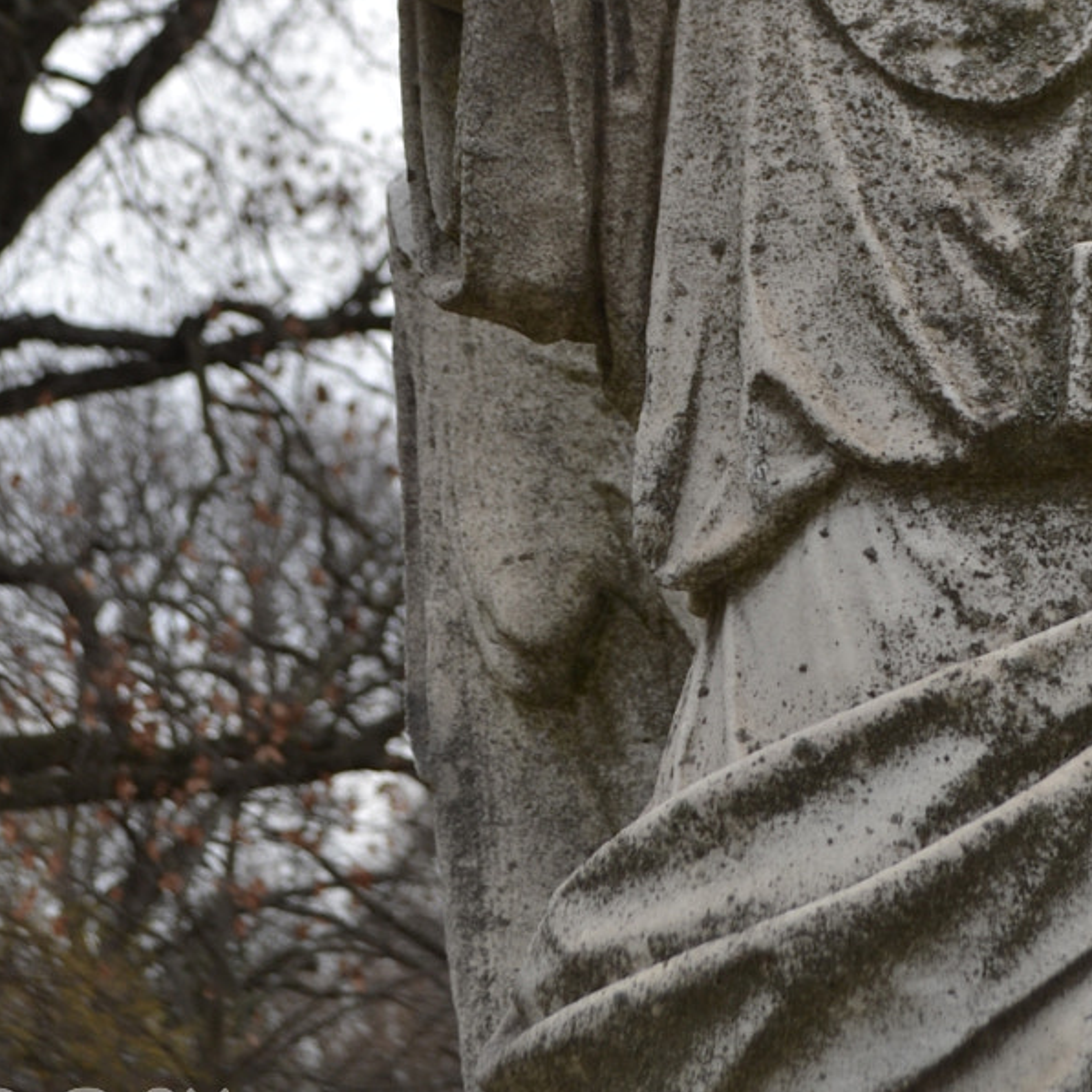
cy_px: -93
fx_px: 3538
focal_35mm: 99
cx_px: 751
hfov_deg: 17.5
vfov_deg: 17.0
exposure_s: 1/160
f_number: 4.5
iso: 100
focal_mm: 29
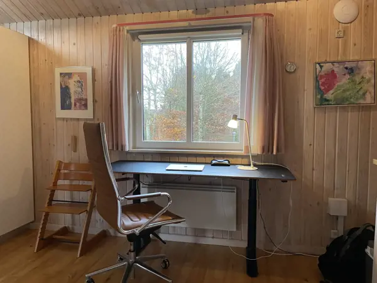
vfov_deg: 53.1
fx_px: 283
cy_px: 142
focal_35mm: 26
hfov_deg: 67.3
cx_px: 188
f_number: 1.6
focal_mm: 4.2
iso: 200
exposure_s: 1/50
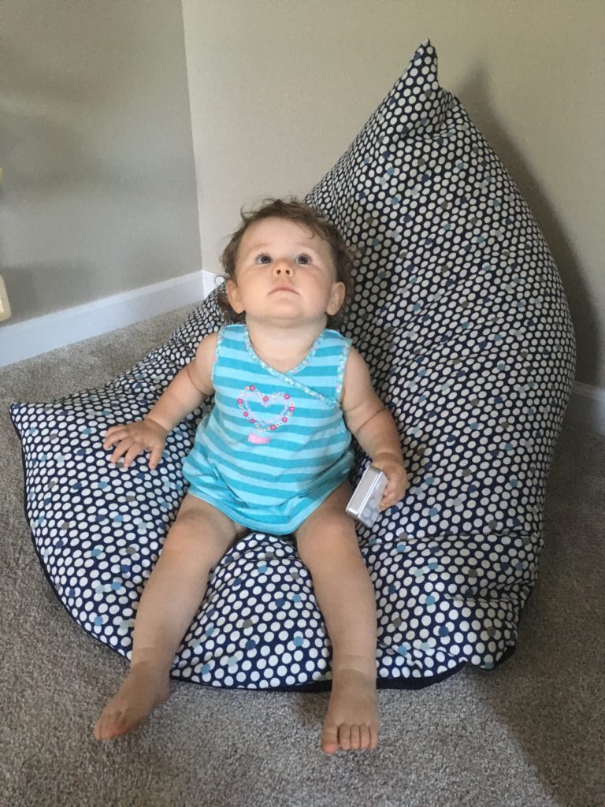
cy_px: 404
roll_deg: -1.0
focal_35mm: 29
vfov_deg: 61.7
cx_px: 302
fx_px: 676
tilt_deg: -28.2
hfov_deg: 48.2
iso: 250
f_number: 2.2
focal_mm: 4.15
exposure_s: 1/15
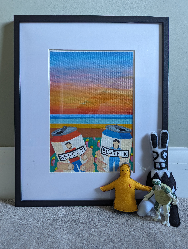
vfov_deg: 71.5
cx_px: 94
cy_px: 124
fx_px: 173
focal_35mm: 24
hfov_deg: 56.9
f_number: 1.85
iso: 174
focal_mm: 6.81
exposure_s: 1/23.8
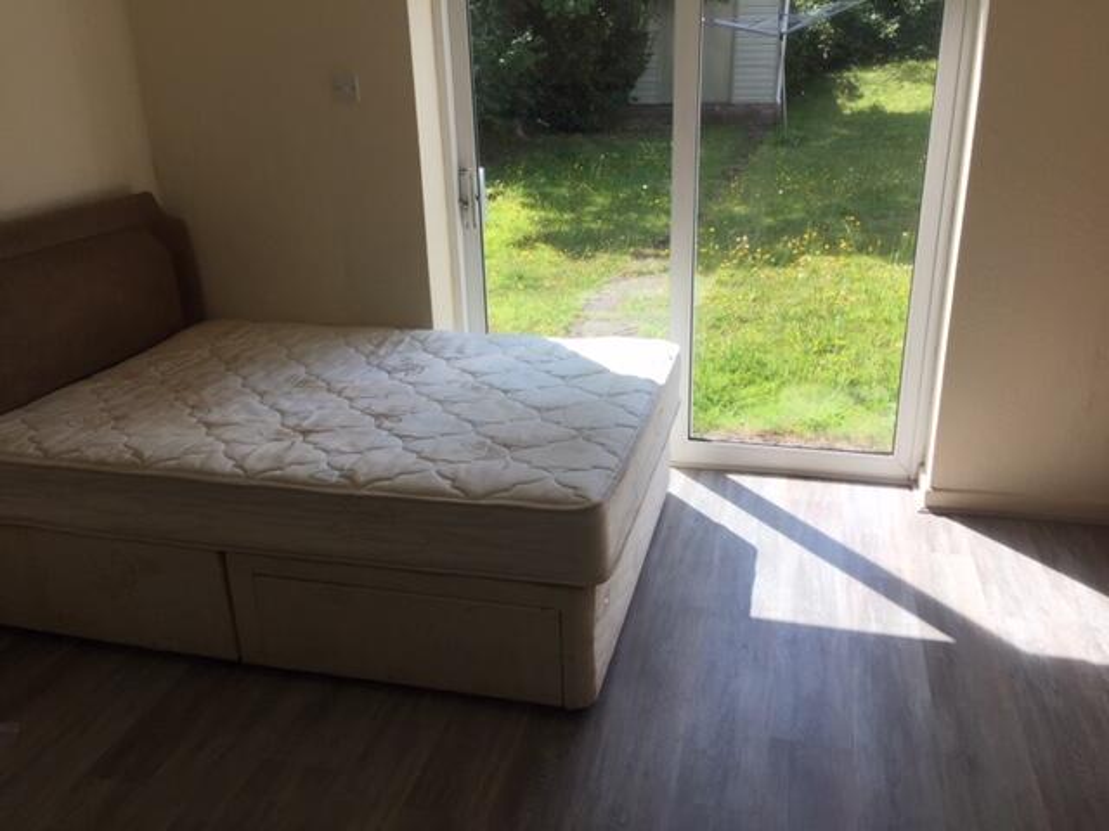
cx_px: 554
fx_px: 929
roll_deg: +0.0
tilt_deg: -21.4
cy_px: 416
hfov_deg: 61.7
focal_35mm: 29
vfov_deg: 48.2
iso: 32
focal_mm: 4.15
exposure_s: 1/760
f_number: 2.2
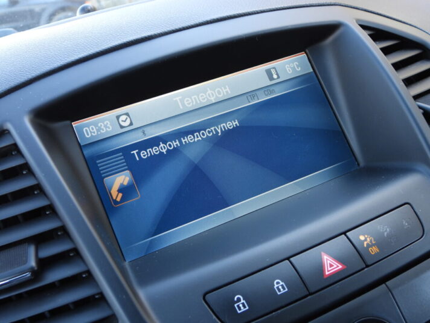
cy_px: 162
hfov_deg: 40.4
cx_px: 215
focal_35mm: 47
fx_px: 584
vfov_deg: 30.9
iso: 125
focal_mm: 8.5
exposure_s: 1/30
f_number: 3.2
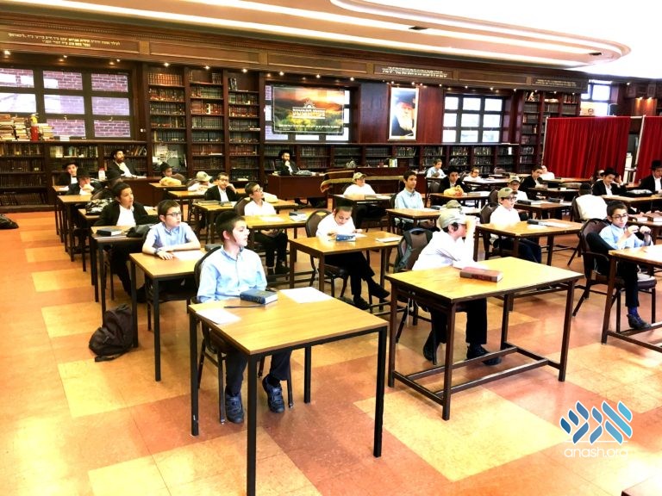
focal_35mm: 29
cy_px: 248
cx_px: 331
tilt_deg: -10.7
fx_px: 555
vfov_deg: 48.2
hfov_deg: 61.7
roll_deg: +0.2
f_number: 2.2
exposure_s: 1/30
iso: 100
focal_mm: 4.15
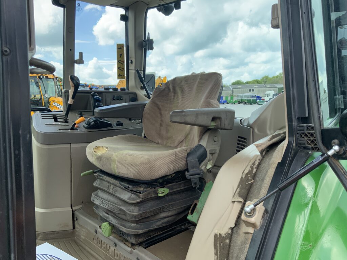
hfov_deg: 61.7
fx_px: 291
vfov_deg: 48.2
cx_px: 174
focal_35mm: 29
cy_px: 130
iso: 16
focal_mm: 3
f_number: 1.8
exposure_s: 1/442
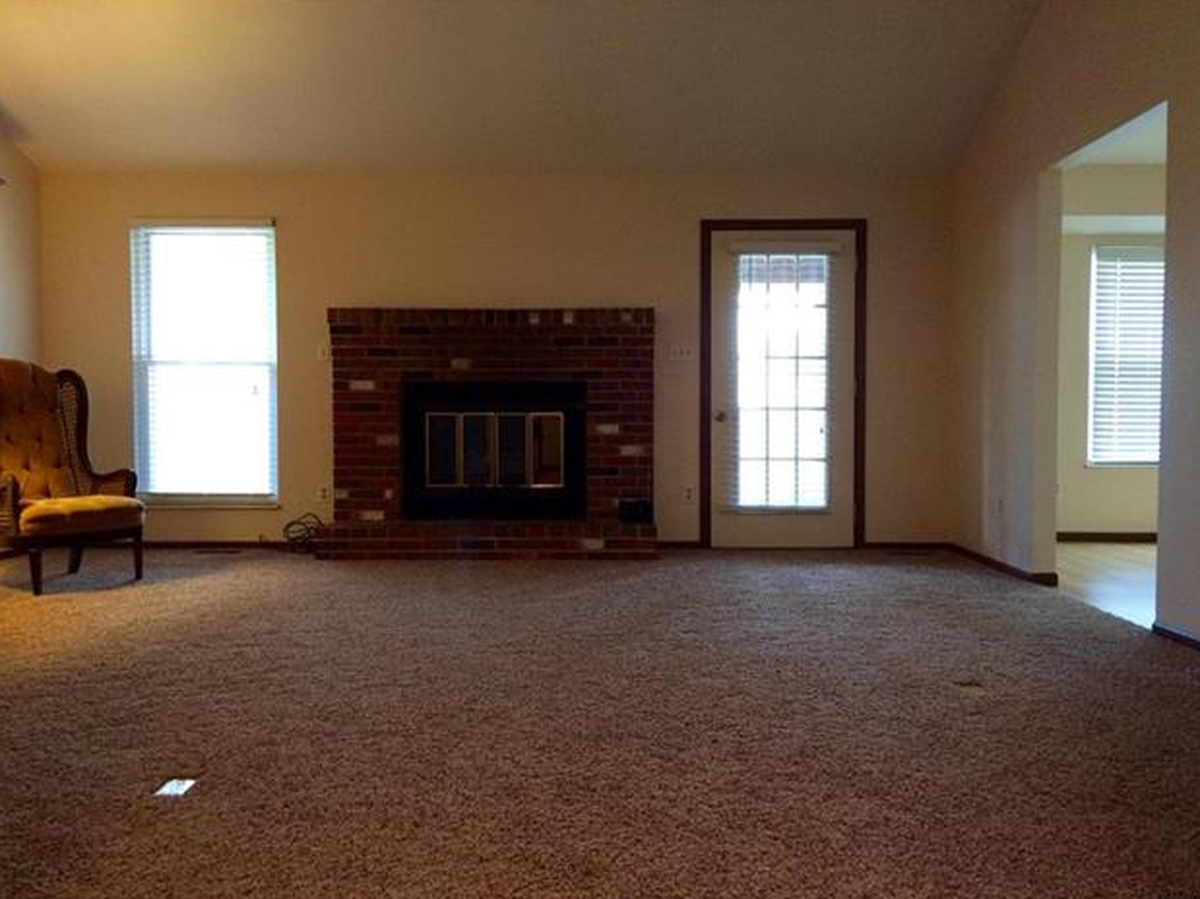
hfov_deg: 60.0
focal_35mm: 30
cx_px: 603
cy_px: 453
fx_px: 1040
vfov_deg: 46.8
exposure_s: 1/30
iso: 250
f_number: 2.2
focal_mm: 4.15
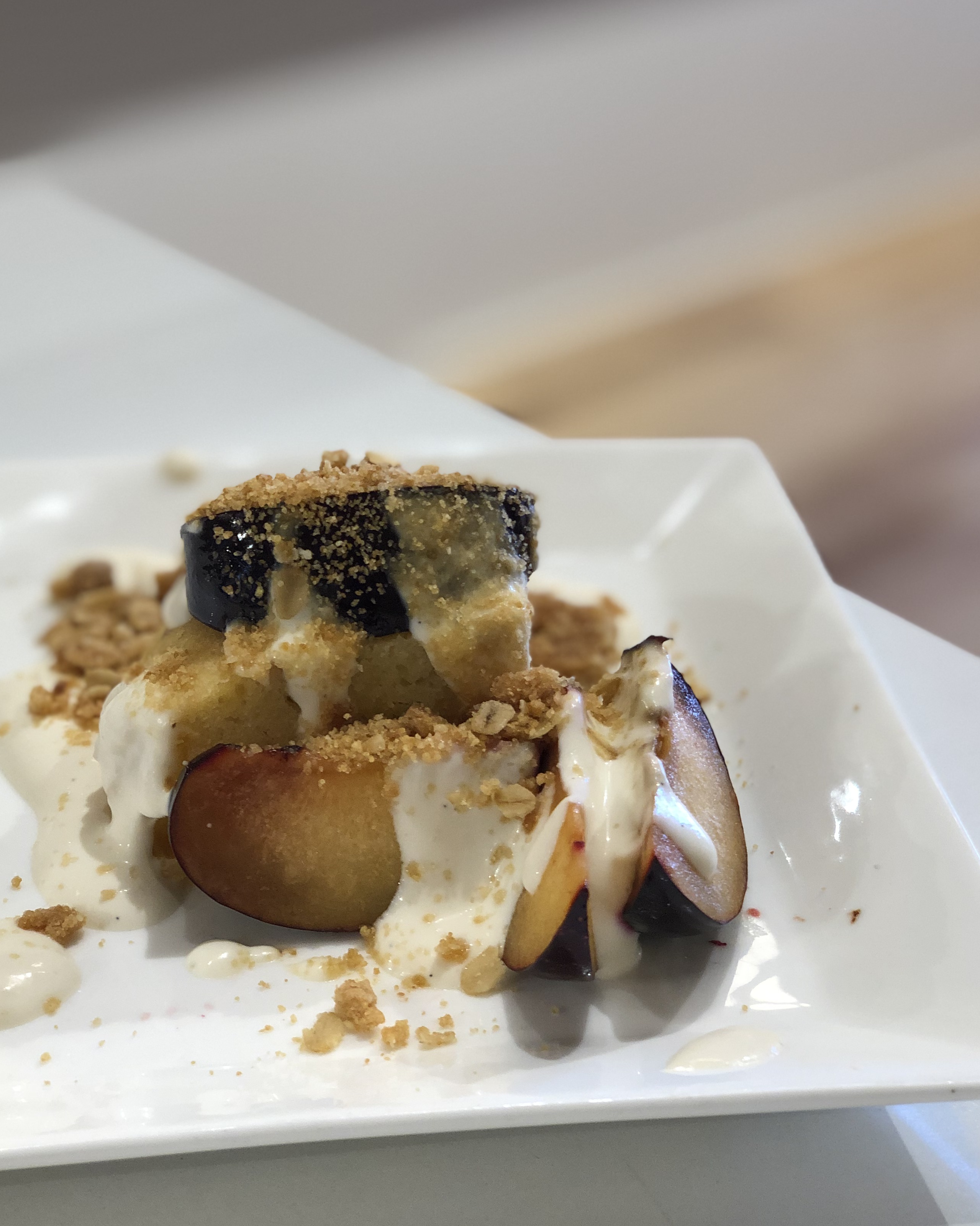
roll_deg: -2.2
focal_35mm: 64
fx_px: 2321
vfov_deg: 29.5
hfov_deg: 23.8
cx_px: 468
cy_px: 521
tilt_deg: -28.3
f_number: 2.4
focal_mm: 6
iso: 50
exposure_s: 1/60
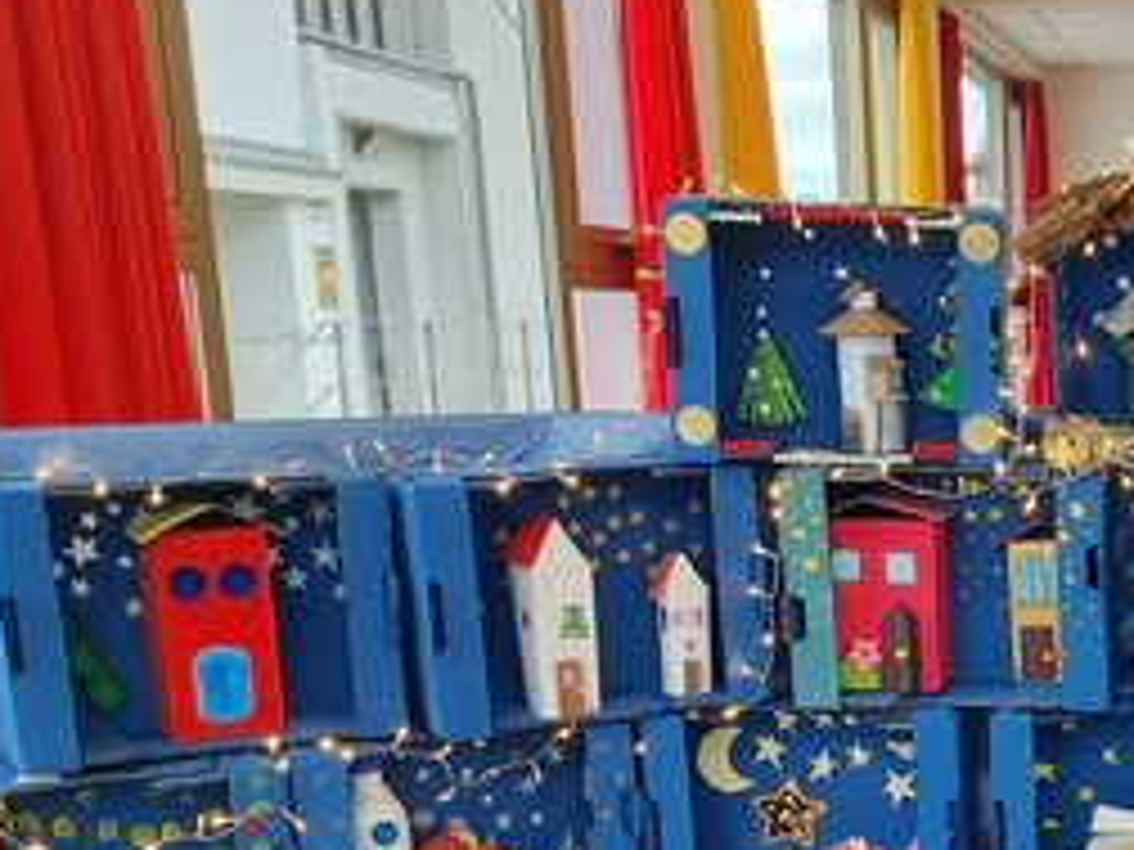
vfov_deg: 22.9
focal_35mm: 62
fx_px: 2031
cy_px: 805
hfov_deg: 28.5
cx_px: 1224
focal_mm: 4.81
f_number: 1.8
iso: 150
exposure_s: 1/100
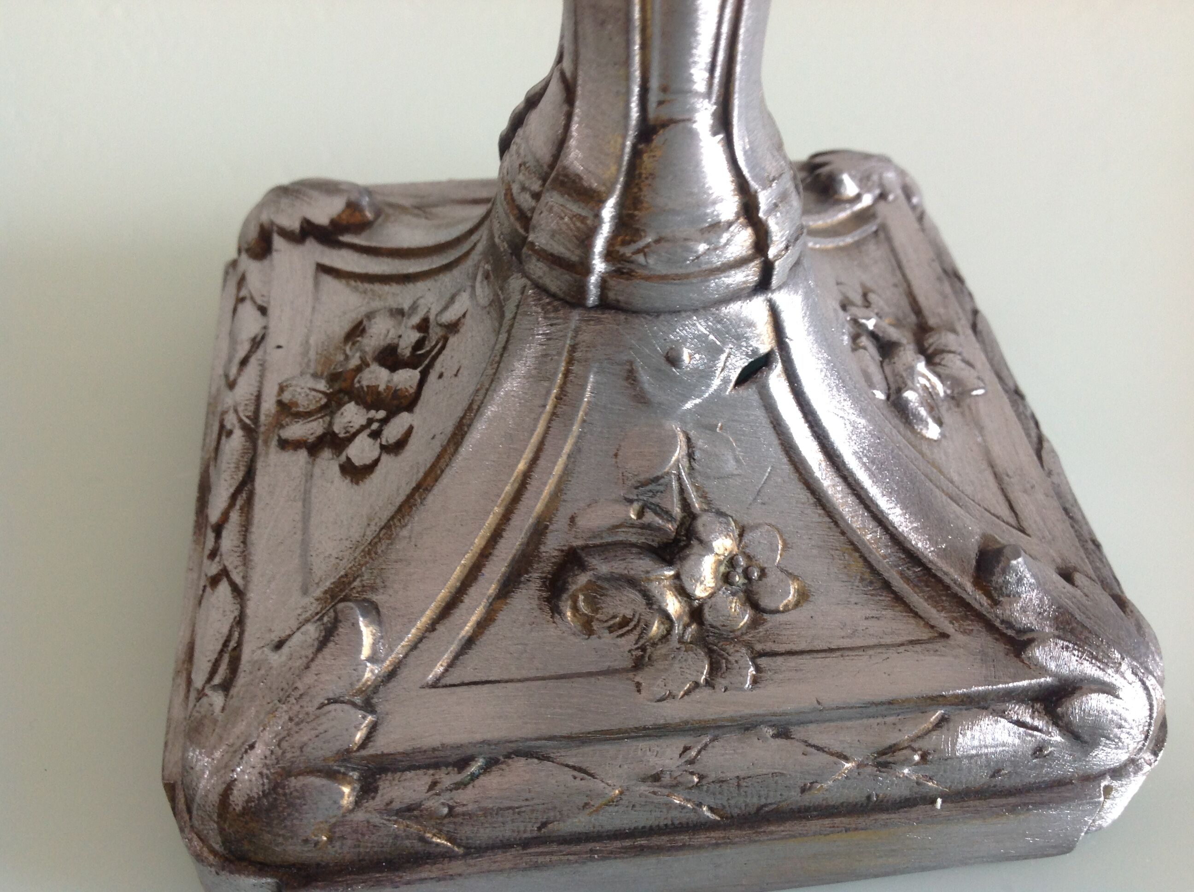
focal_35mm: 35
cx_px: 597
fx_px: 1205
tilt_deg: -48.3
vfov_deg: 40.6
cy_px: 446
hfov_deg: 52.7
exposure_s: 1/15
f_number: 2.4
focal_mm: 4.28
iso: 80
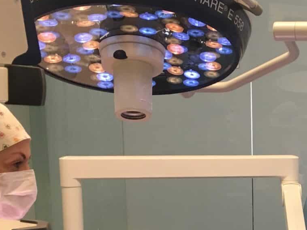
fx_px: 869
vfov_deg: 14.8
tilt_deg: -7.8
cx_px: 418
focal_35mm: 98
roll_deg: -0.9
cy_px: 245
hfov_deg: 18.4
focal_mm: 4.15
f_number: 2.2
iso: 64
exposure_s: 1/33
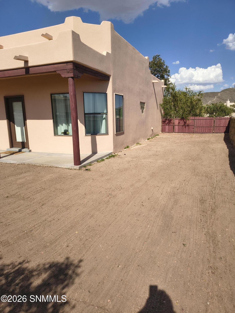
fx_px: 217
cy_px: 156
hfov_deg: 56.8
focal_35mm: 24
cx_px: 118
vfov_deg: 71.6
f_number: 1.8
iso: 102
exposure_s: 1/2539
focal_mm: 5.56
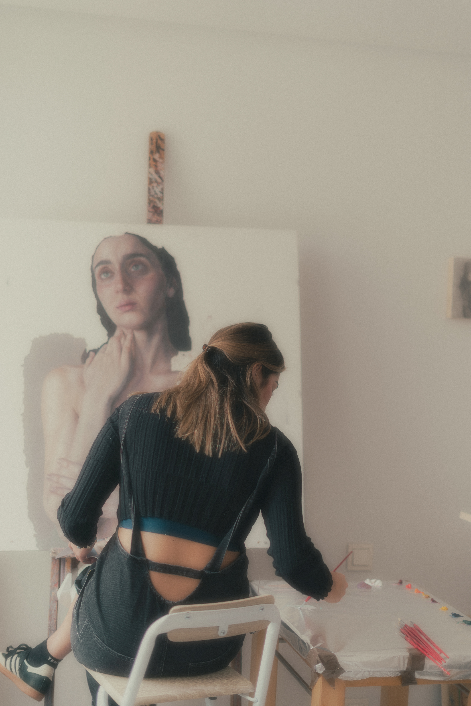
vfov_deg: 39.6
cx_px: 236
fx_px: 981
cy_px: 353
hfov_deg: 27.0
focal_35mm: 50
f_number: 1.8
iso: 160
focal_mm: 50
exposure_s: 1/100
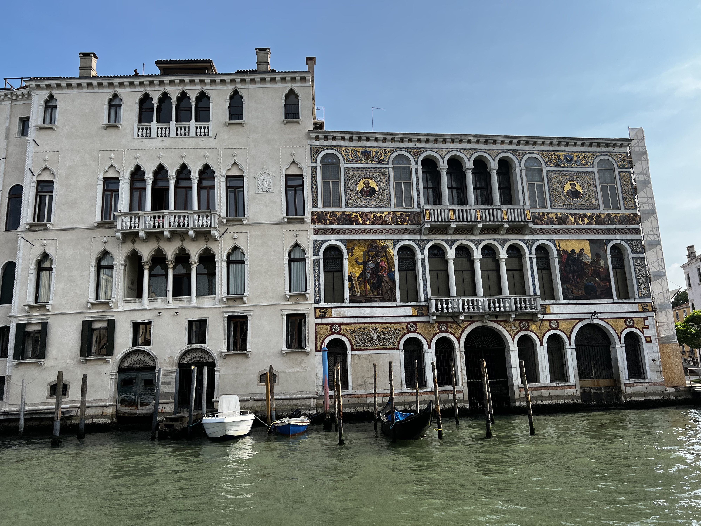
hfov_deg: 67.3
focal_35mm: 26
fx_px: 527
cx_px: 350
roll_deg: +2.3
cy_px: 263
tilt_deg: +12.6
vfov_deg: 53.1
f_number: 1.5
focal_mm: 5.7
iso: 50
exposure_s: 1/3460
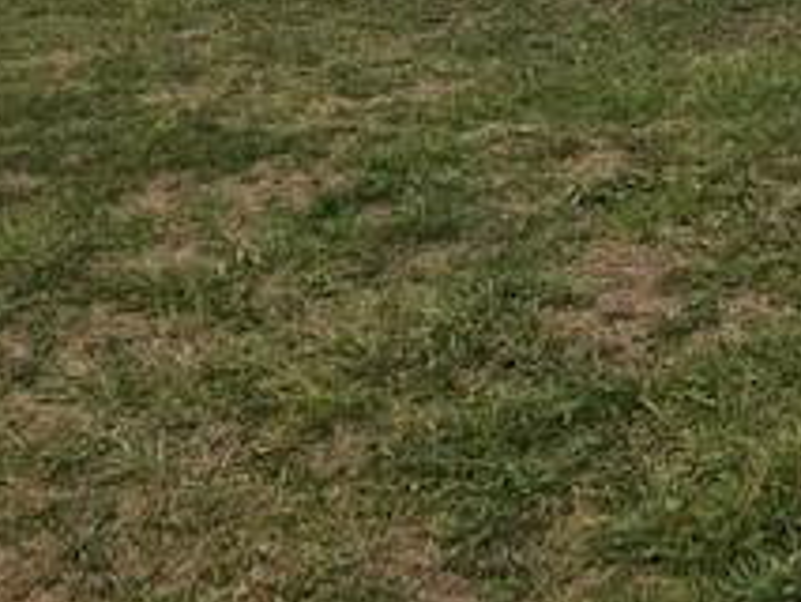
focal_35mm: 84
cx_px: 933
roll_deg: -2.1
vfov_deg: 16.3
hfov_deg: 21.7
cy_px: -267
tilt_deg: -0.2
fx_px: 1945
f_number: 1.8
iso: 32
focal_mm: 4
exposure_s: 1/952
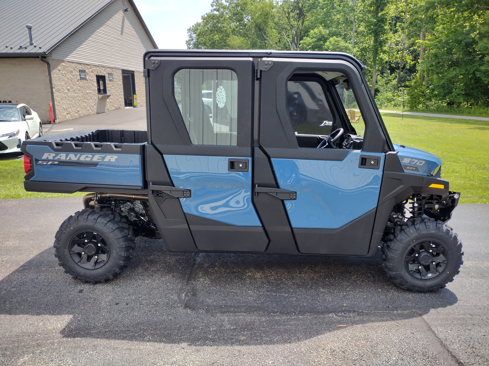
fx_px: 381
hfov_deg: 65.3
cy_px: 183
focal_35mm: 27
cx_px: 244
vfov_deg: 51.4
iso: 100
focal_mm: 4.71
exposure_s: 1/1190
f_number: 1.7
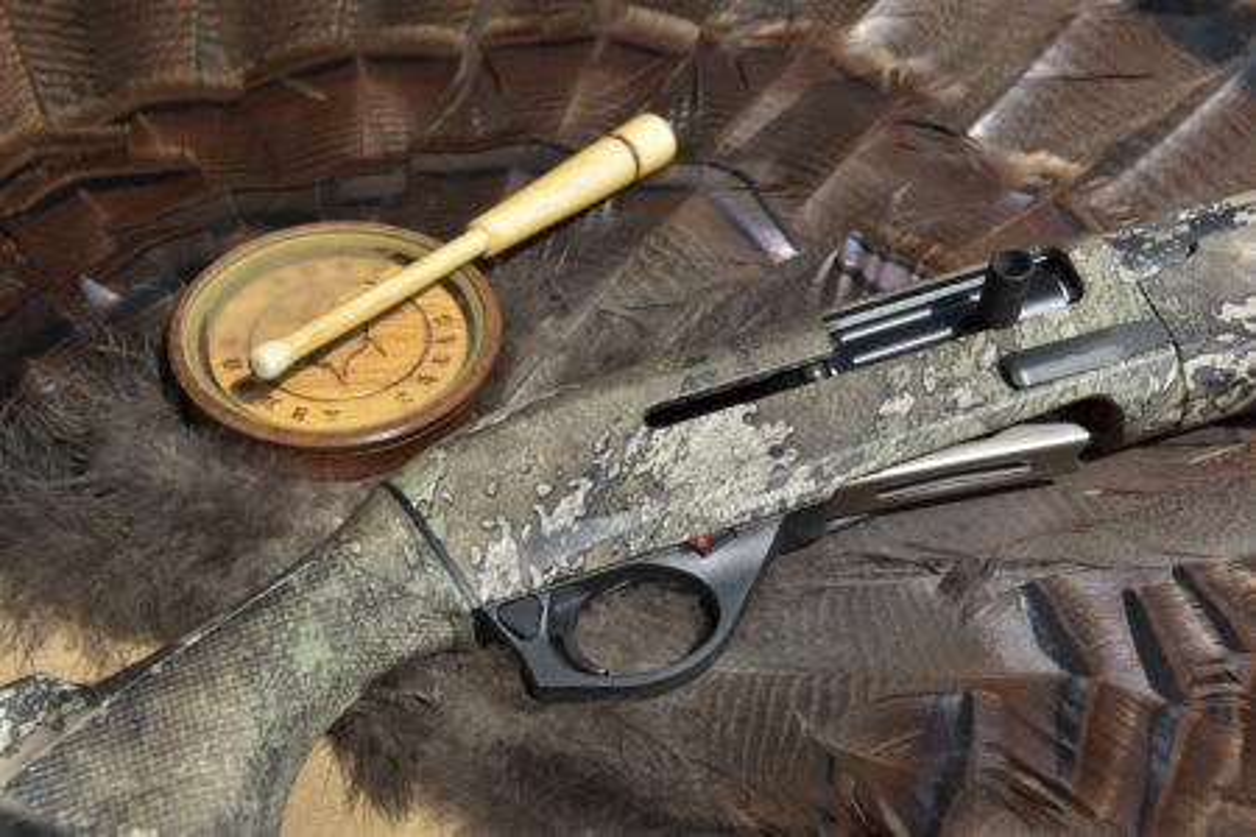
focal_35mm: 60
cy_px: 418
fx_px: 2093
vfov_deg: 22.6
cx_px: 628
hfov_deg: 33.4
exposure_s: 1/200
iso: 100
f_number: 8
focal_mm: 60
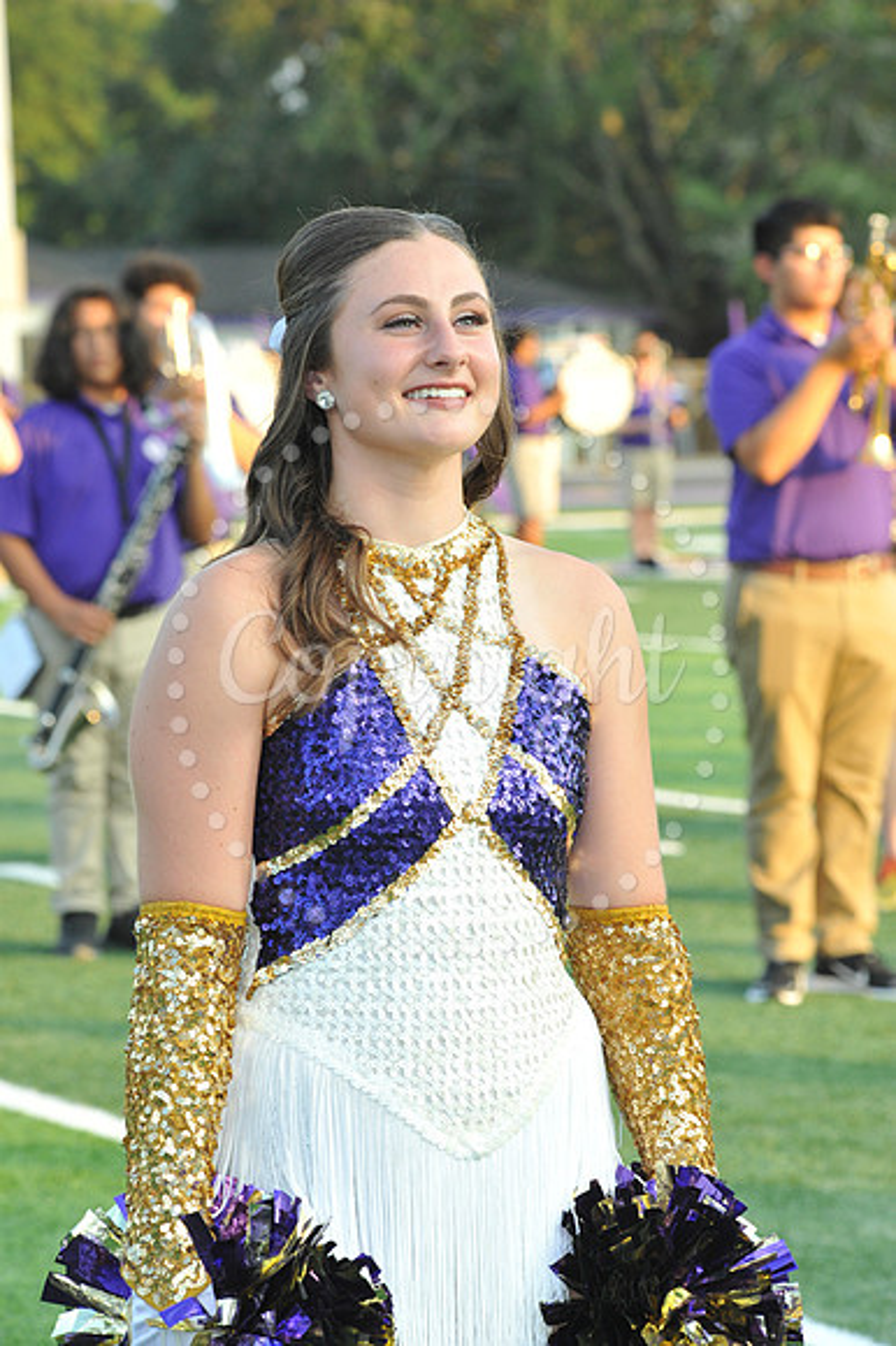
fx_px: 5793
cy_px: 673
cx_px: 448
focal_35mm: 155
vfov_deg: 13.3
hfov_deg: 8.8
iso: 1600
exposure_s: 1/250
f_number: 10
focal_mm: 155
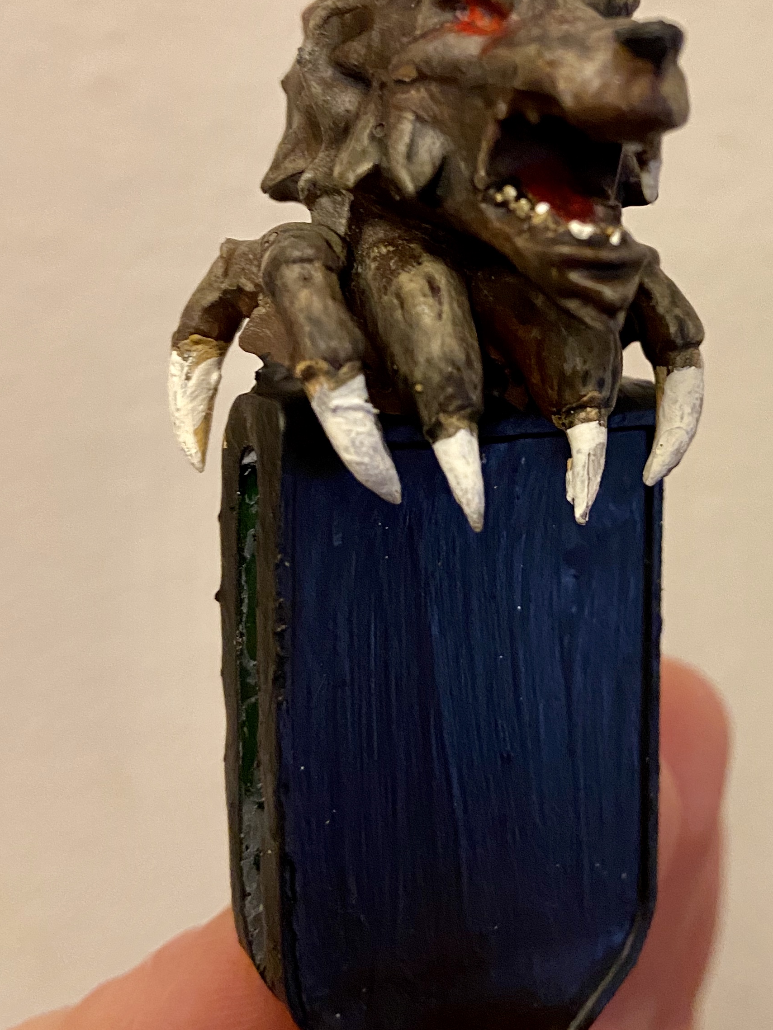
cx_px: 599
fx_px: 1370
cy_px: 396
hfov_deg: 30.9
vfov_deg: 41.0
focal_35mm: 46
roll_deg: +1.0
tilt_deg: -17.9
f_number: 1.8
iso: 250
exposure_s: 1/60
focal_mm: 4.25
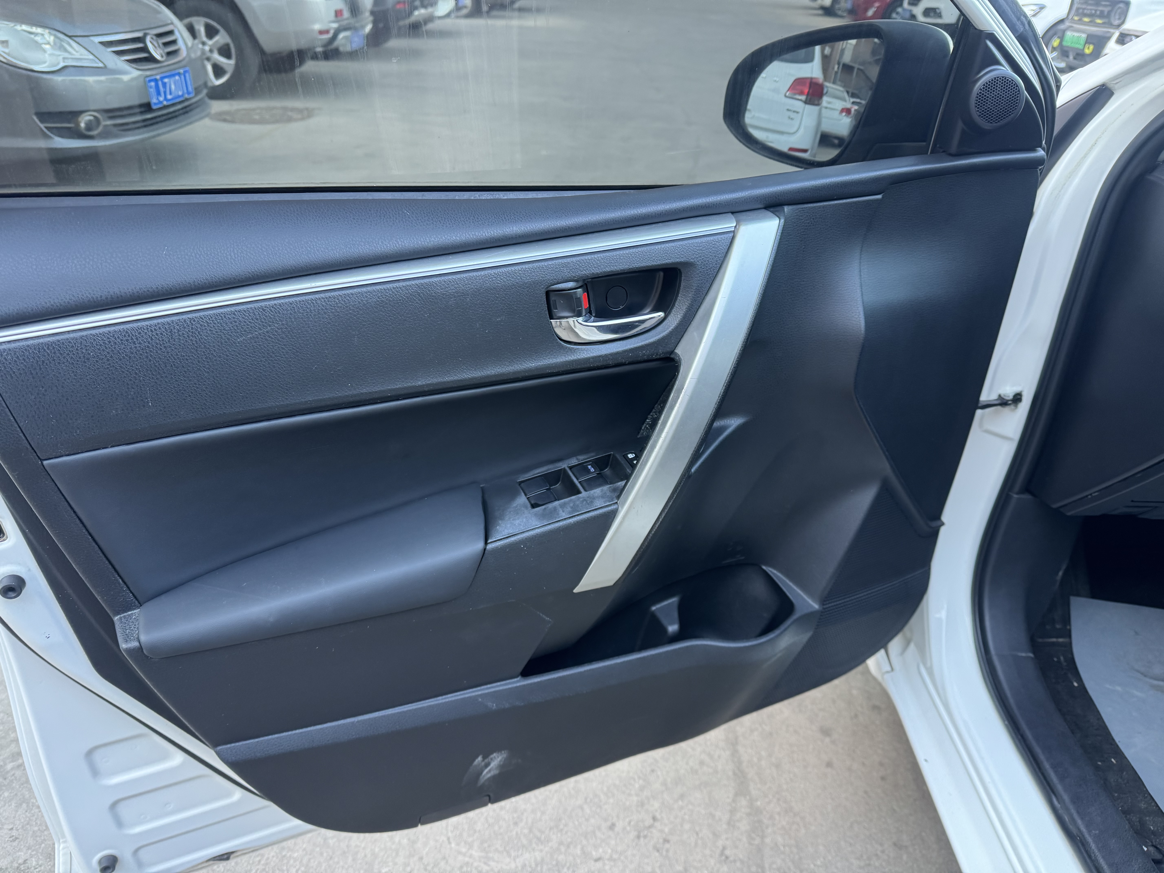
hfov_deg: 71.6
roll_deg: -3.0
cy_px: 436
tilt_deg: -28.6
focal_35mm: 24
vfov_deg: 56.8
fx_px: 807
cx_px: 582
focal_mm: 6.76
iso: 200
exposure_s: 1/119
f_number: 1.78
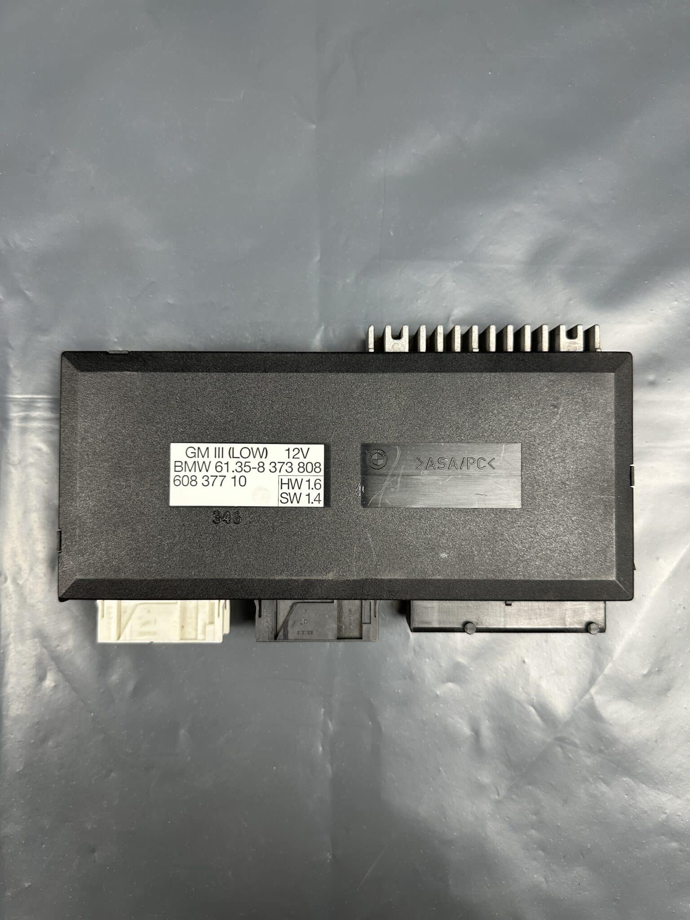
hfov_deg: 56.8
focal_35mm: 24
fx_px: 638
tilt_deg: -87.1
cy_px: 460
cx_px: 345
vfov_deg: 71.6
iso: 200
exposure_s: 1/100
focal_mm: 6.86
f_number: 1.78
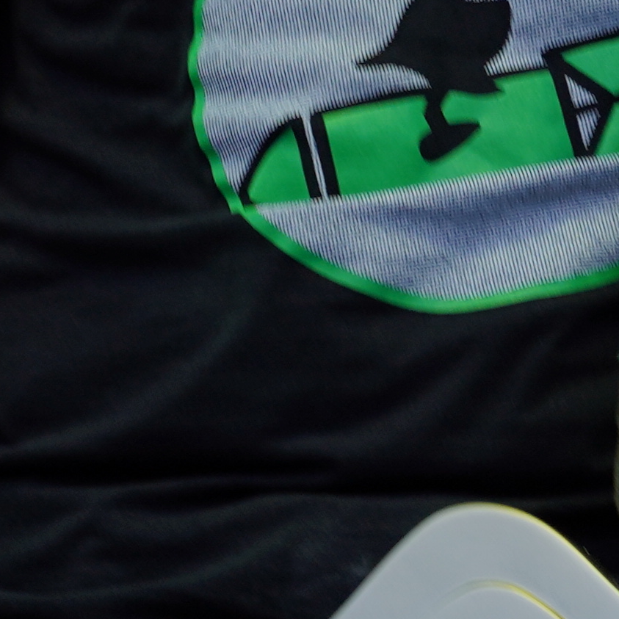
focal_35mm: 635
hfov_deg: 2.8
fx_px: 12847
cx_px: 462
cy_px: -234
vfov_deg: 2.8
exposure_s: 1/125
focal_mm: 105
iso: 100
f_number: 4
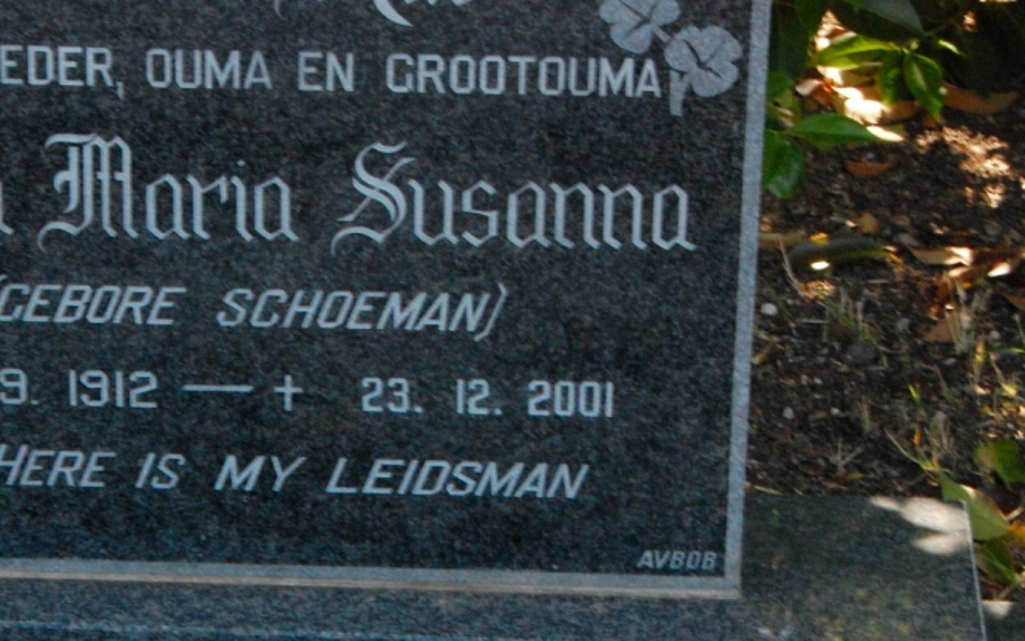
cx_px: 350
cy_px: 347
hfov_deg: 12.7
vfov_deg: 8.0
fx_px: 4609
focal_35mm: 165
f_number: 22
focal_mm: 70
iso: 1600
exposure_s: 1/30
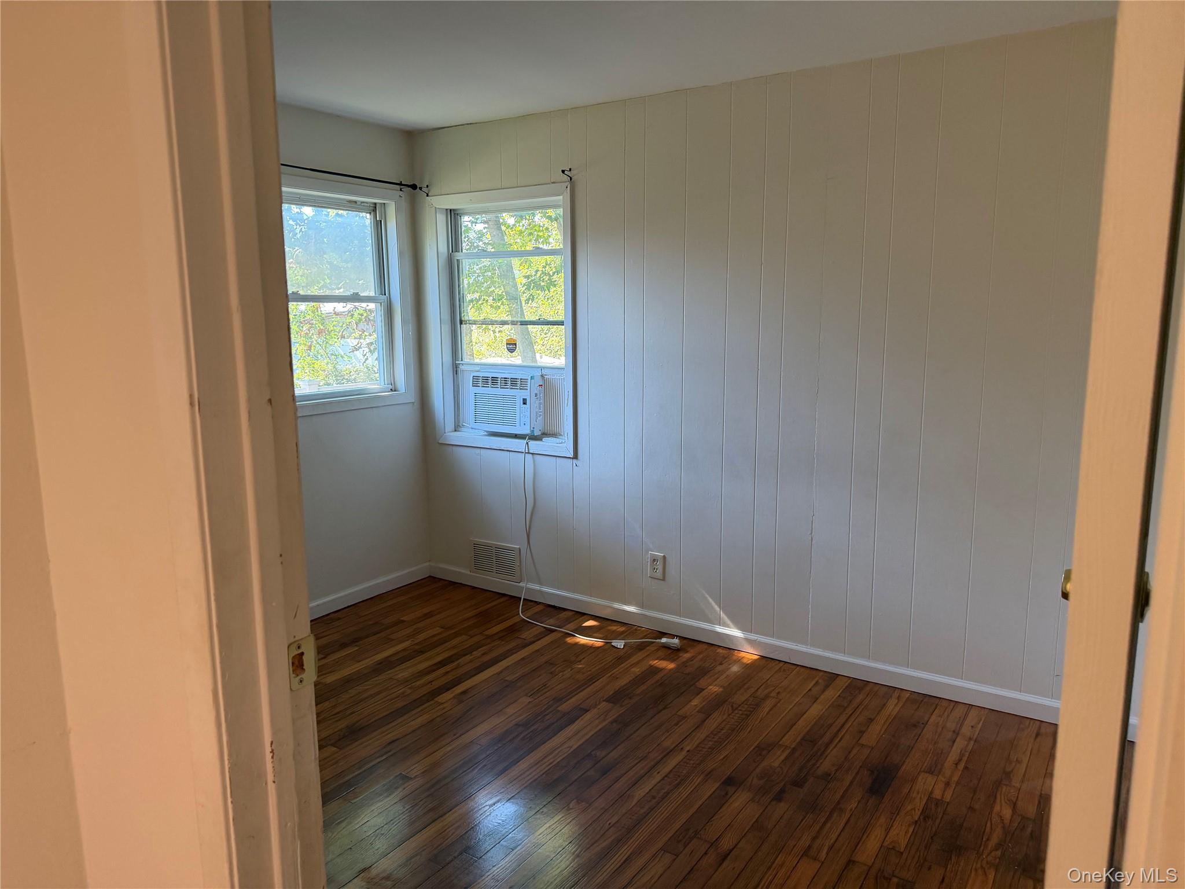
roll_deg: +0.6
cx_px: 592
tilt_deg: -10.1
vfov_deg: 56.8
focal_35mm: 24
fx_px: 822
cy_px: 444
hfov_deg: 71.6
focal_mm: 6.76
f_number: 1.78
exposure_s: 1/120
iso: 320
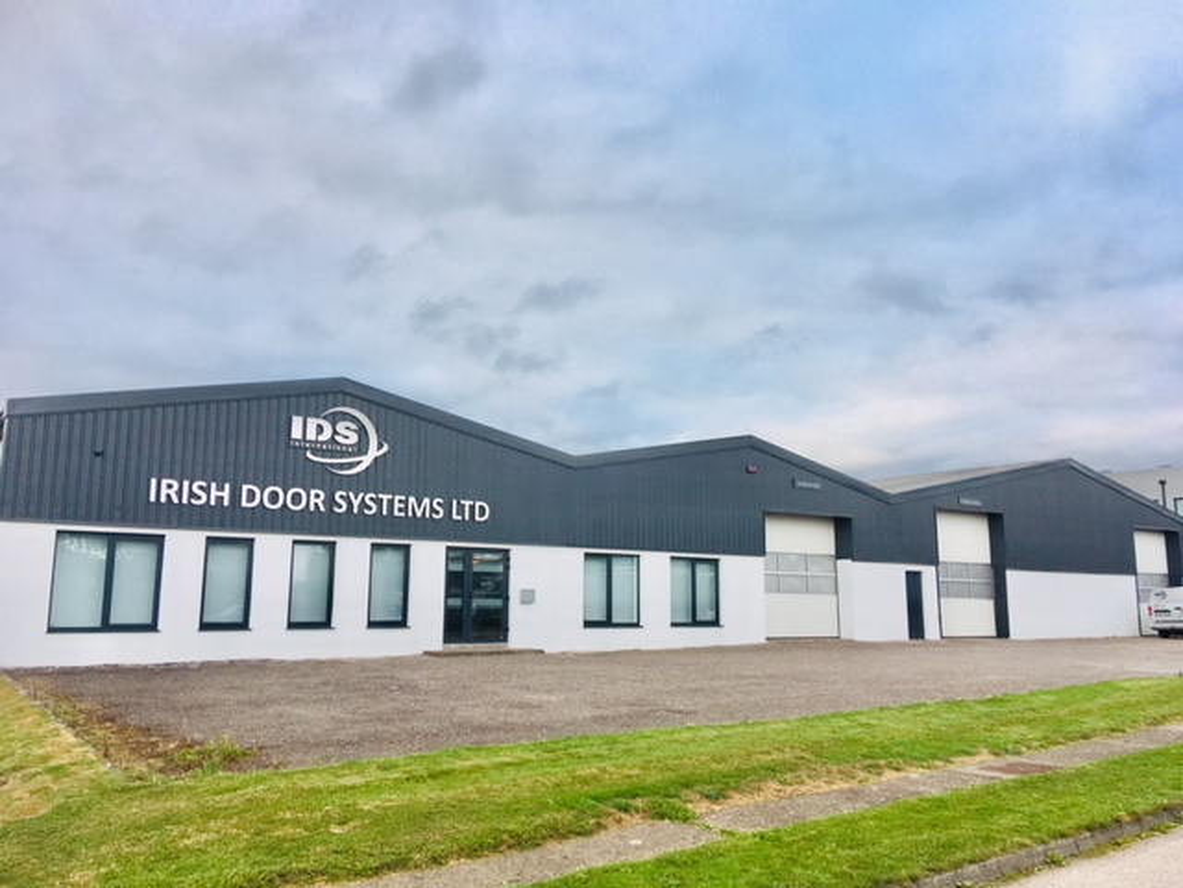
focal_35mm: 29
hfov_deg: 61.7
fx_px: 991
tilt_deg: +8.9
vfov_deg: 48.2
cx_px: 592
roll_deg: -0.8
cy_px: 444
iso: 25
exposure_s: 1/100
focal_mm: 4.15
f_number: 2.2
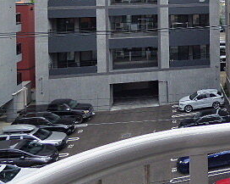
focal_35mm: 46
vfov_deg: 30.0
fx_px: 313
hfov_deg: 34.5
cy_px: -8
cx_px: 257
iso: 160
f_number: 2.8
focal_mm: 3.58
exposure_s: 1/1000
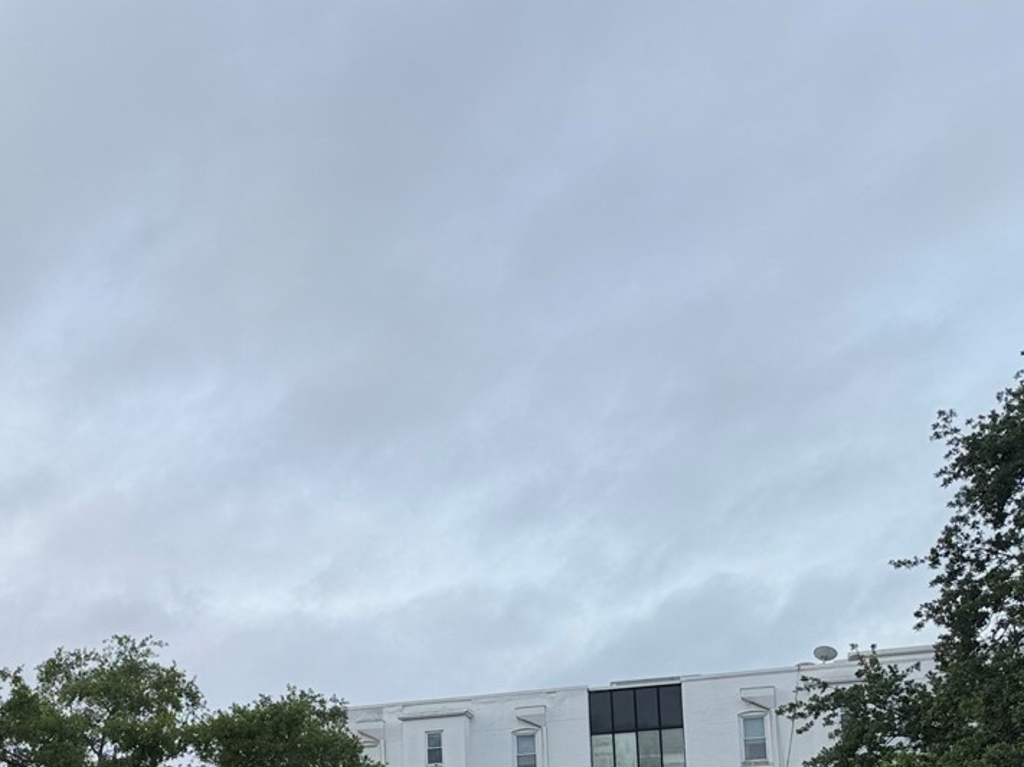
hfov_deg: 31.5
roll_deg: -0.6
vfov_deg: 25.5
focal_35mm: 54
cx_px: -107
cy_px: 797
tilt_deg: +8.2
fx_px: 1597
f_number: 1.78
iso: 64
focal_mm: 6.76
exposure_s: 1/177
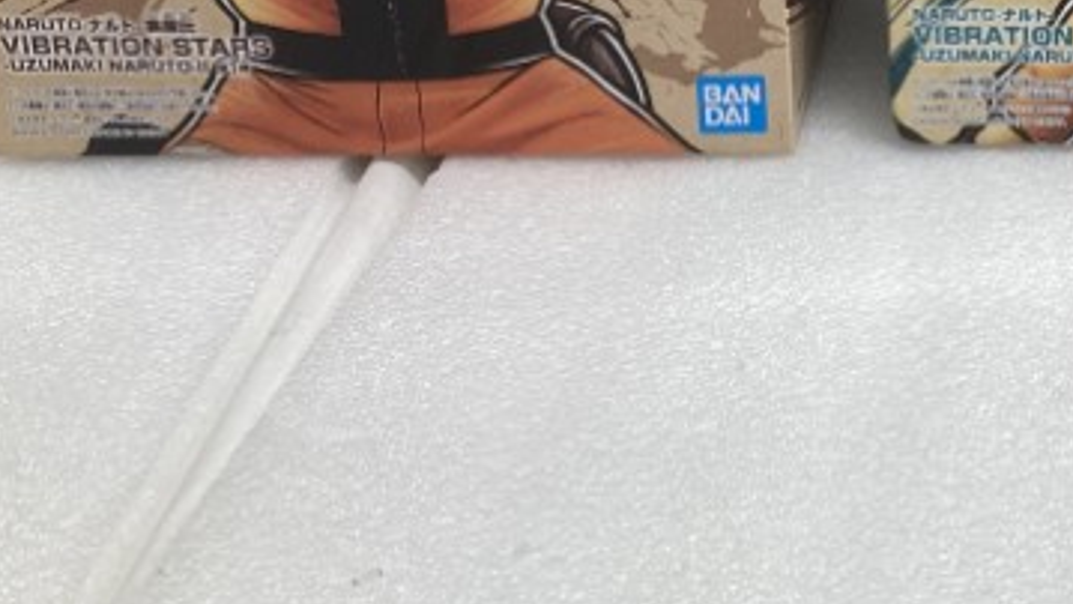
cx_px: 1175
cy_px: -389
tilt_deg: -18.8
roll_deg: -0.1
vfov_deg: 13.2
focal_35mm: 85
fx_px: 2419
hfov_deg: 23.5
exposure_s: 1/100
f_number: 1.8
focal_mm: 3.99
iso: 32
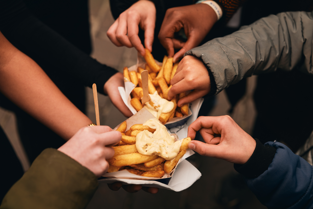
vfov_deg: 27.0
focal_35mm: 50
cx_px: 156
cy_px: 104
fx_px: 435
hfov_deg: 39.6
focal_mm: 50
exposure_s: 1/2500
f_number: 2.8
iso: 200
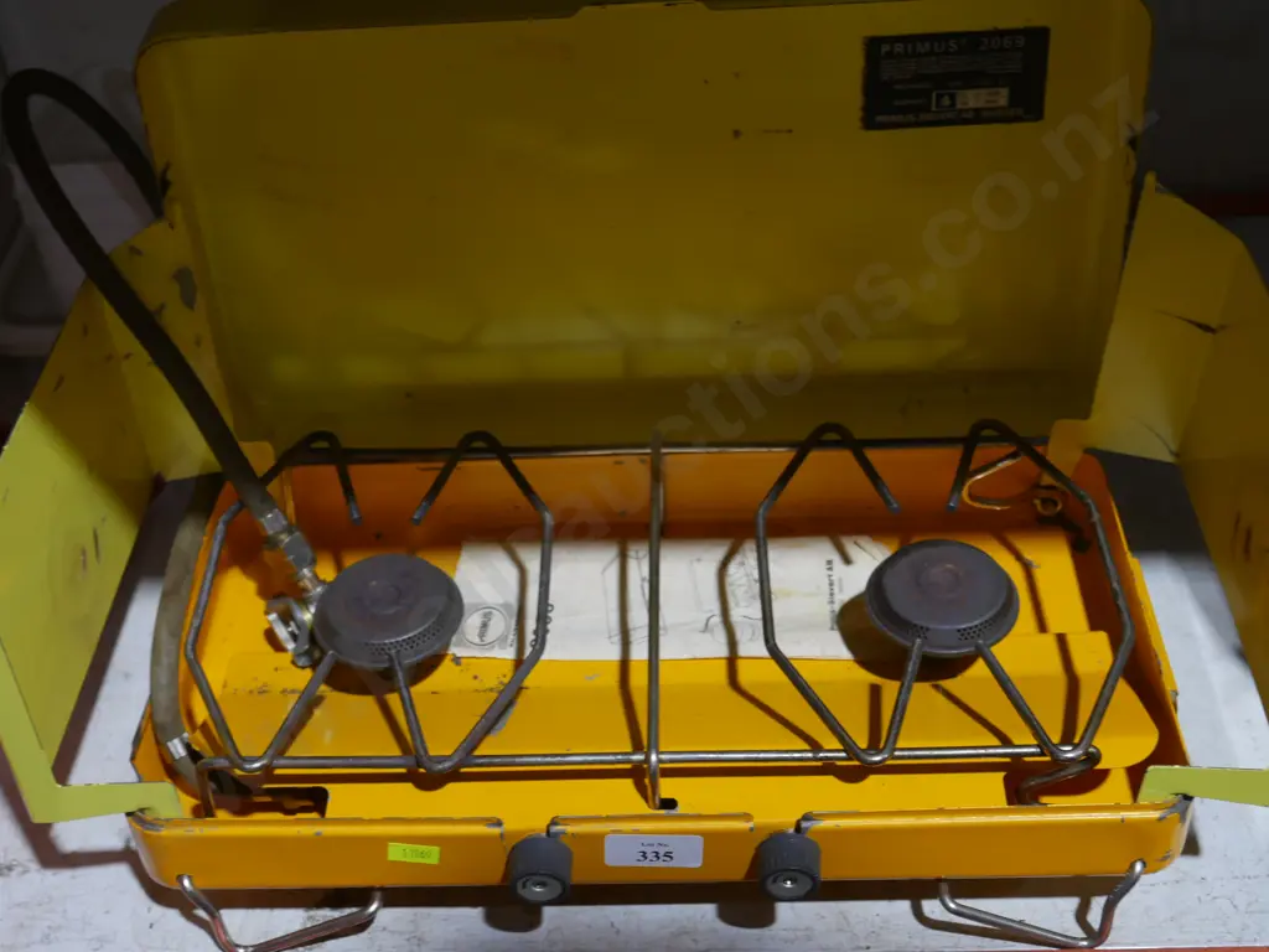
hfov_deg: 39.7
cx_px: 634
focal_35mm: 48
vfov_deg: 30.3
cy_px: 476
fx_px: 1760
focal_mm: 24
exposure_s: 1/60
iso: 640
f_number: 5.2
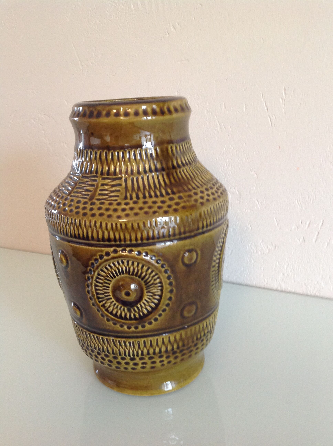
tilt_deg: -17.6
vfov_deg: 52.7
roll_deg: +3.0
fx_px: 450
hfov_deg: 40.6
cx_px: 166
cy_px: 223
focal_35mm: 35
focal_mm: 4.28
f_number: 2.4
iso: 160
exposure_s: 1/15
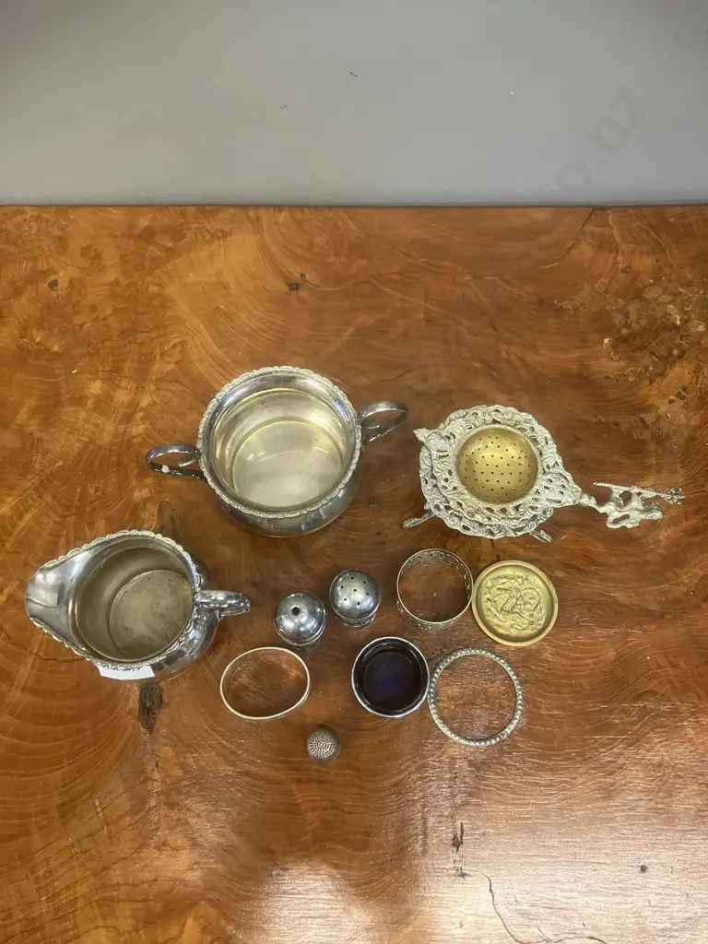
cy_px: 472
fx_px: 764
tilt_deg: -68.4
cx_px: 354
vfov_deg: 63.4
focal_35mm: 28
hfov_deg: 49.7
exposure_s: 1/50
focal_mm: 3.99
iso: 320
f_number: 1.8
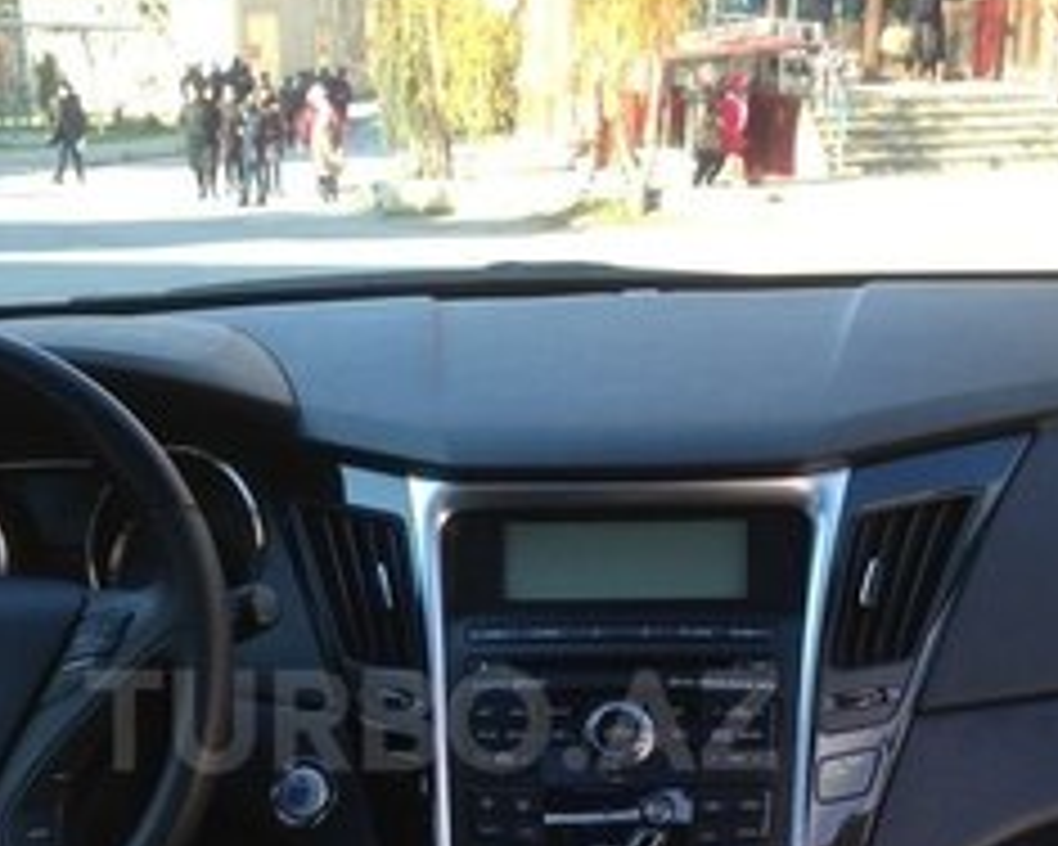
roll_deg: +0.5
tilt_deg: -18.2
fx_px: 2129
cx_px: 432
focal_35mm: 68
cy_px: 720
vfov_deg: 22.1
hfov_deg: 27.9
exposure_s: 1/128
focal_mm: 4.12
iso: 50
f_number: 2.4
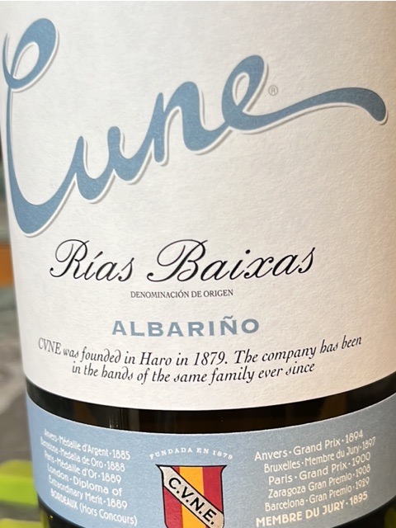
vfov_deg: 65.3
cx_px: 198
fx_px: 412
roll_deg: +2.7
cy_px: 264
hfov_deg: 51.4
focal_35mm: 27
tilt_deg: -16.8
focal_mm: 5.1
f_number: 1.6
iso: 80
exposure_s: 1/60
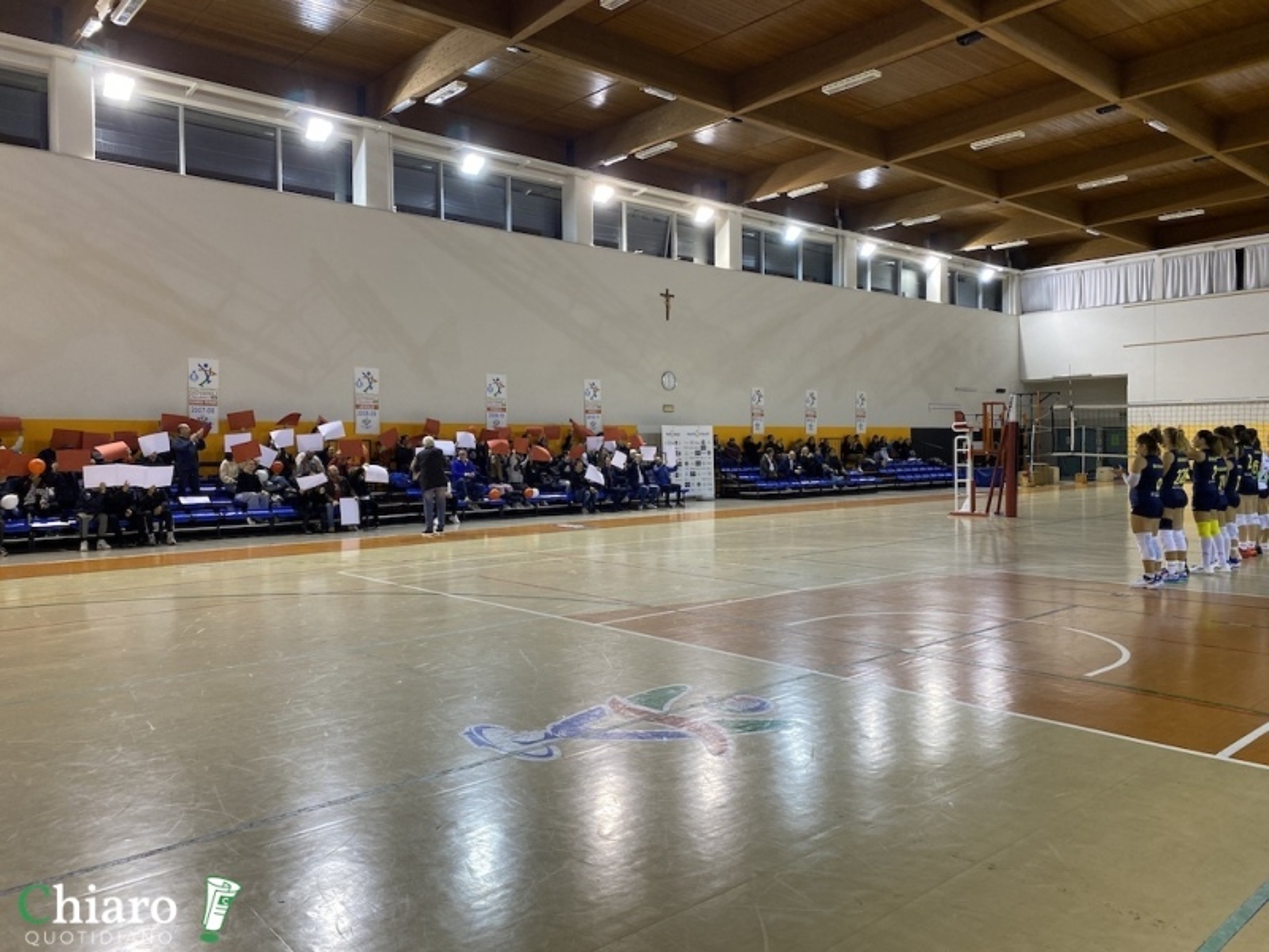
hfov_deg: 67.3
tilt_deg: -1.6
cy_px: 476
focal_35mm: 26
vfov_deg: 53.1
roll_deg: +1.6
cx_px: 634
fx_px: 953
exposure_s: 1/100
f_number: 1.8
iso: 125
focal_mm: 4.25
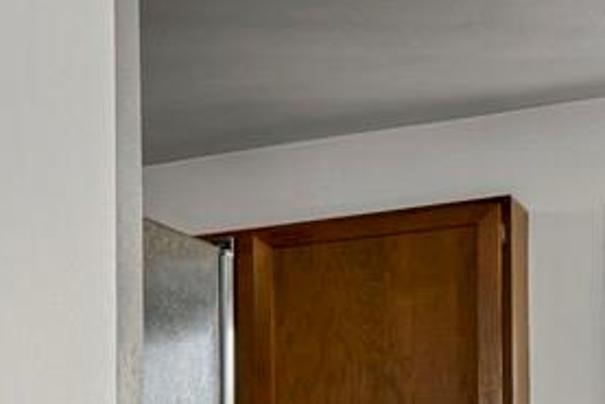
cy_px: 563
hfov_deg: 13.2
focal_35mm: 98
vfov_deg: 13.4
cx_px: -966
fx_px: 1648
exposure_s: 1.6
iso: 250
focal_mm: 17
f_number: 8
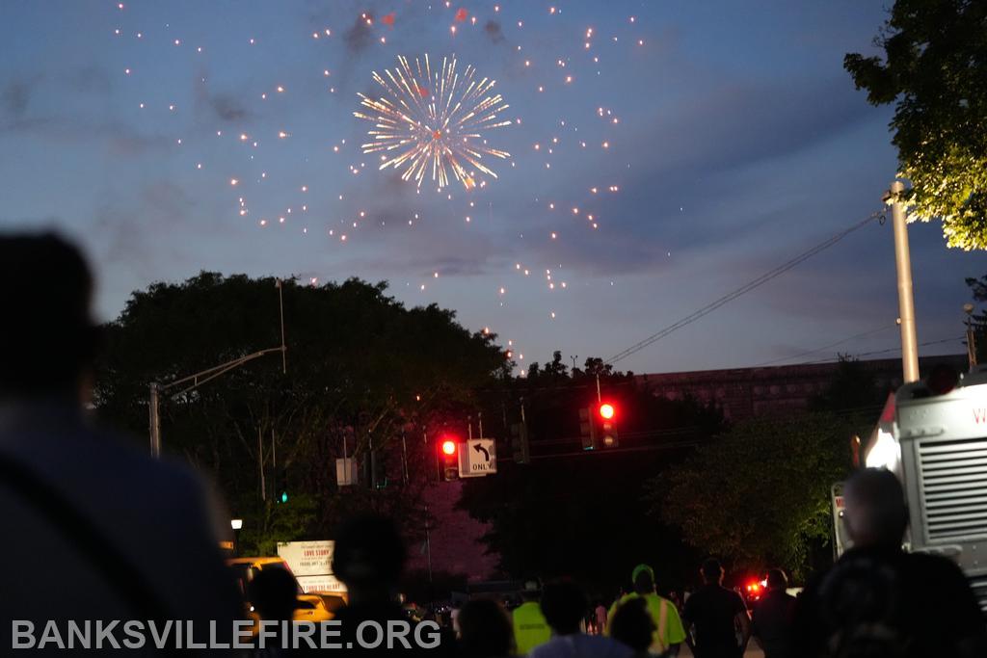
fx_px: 2468
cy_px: 329
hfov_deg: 22.6
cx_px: 494
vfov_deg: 15.2
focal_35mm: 90
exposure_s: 1/160
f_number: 2.8
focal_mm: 90
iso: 8000
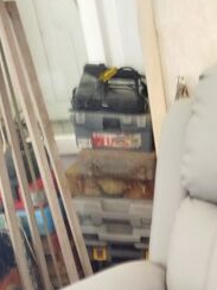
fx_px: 527
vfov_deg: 26.4
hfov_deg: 22.1
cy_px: 370
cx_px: 237
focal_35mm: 63
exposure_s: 1/17
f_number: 1.7
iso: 800
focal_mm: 5.31
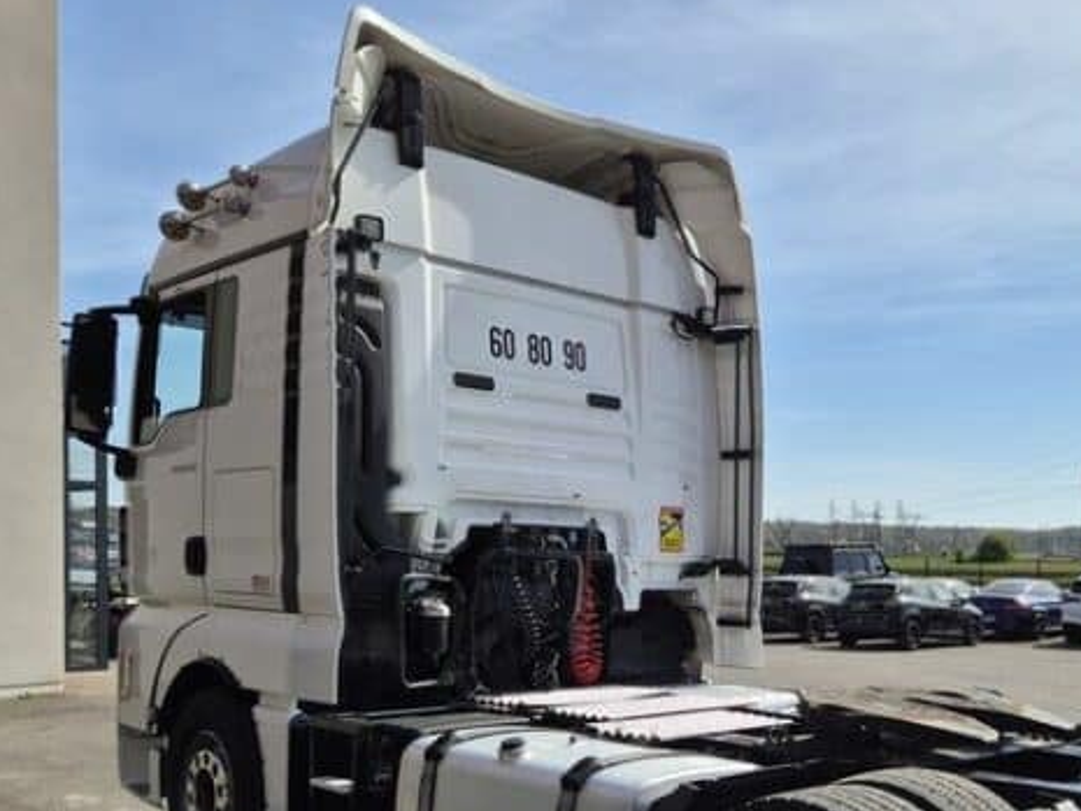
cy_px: 611
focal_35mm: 38
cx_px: 772
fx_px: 1187
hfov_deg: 47.6
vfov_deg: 36.8
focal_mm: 5.4
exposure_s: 1/2568
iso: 25
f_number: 1.8
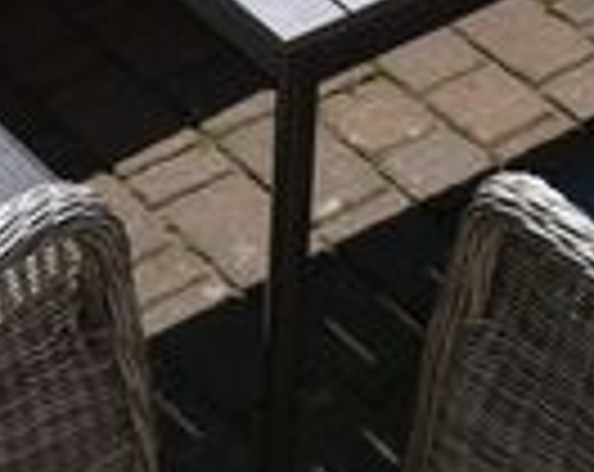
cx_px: 522
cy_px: -216
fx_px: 2701
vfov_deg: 9.7
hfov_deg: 12.5
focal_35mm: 154
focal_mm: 24
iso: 100
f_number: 4
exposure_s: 1/1000
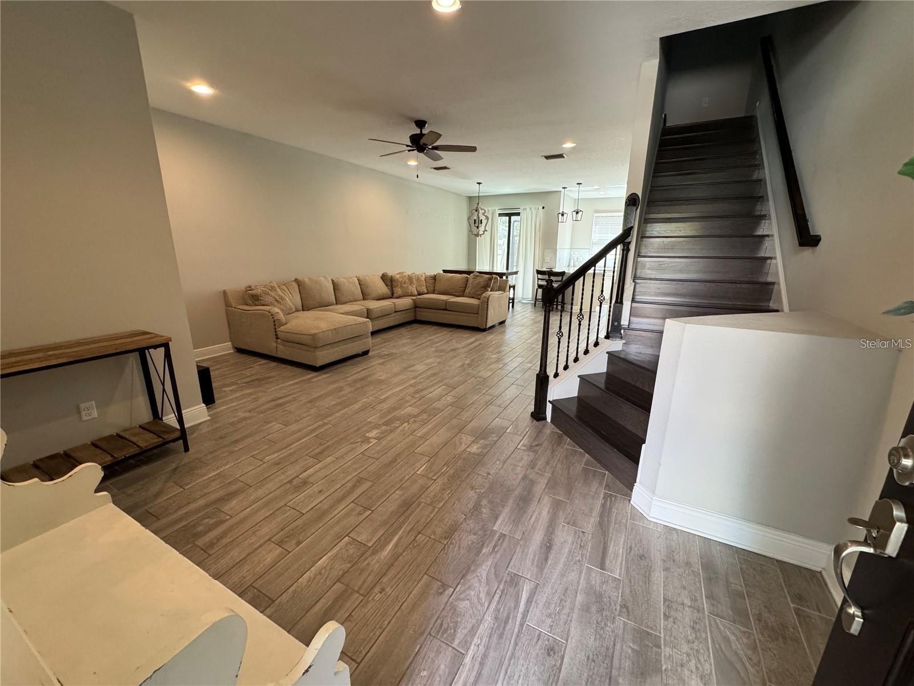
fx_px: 370
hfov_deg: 102.1
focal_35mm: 14
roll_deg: -0.6
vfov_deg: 85.7
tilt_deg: -15.2
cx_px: 457
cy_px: 343
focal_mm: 2.22
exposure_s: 1/120
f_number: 2.2
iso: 320
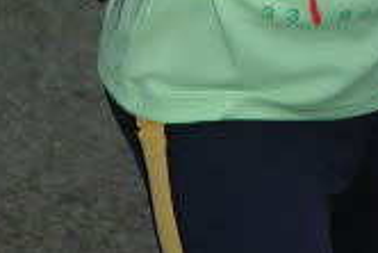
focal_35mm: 305
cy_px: -385
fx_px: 3205
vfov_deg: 4.4
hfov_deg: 6.7
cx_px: 397
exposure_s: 1/60
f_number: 4.5
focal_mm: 60
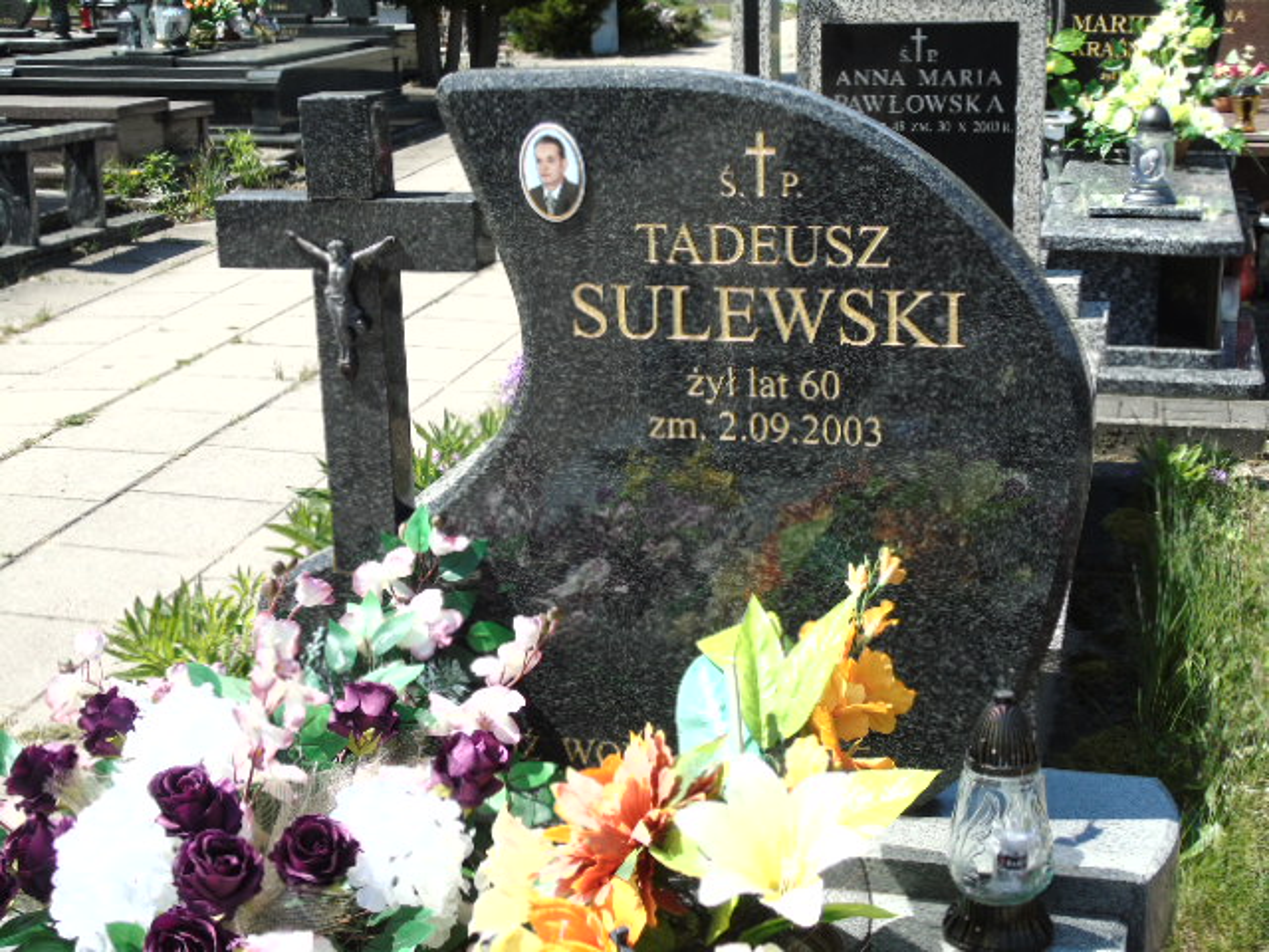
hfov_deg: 35.5
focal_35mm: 54
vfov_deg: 27.0
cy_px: 476
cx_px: 634
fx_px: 1980
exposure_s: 1/400
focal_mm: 9.6
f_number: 4.3
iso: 80
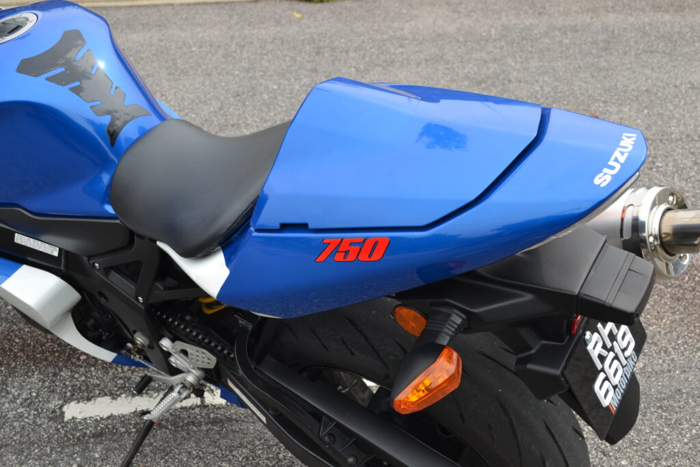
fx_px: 700
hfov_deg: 53.1
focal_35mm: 36
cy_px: 234
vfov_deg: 36.9
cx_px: 350
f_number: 5.6
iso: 100
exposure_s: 1/125
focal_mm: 24
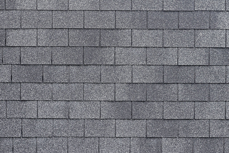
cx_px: 114
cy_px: 76
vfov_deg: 10.6
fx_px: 820
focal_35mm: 129
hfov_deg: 15.9
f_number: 8
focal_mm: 86
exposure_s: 1/100
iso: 500
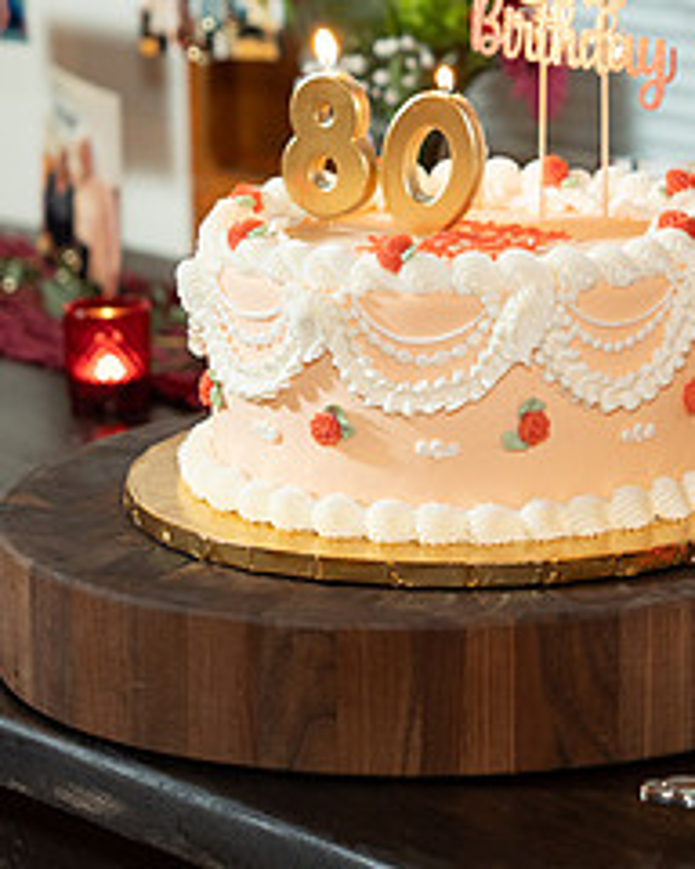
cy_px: 179
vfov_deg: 12.1
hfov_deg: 9.7
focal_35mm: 159
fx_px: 4088
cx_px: 586
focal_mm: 70
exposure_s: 1/125
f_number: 2.8
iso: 1600
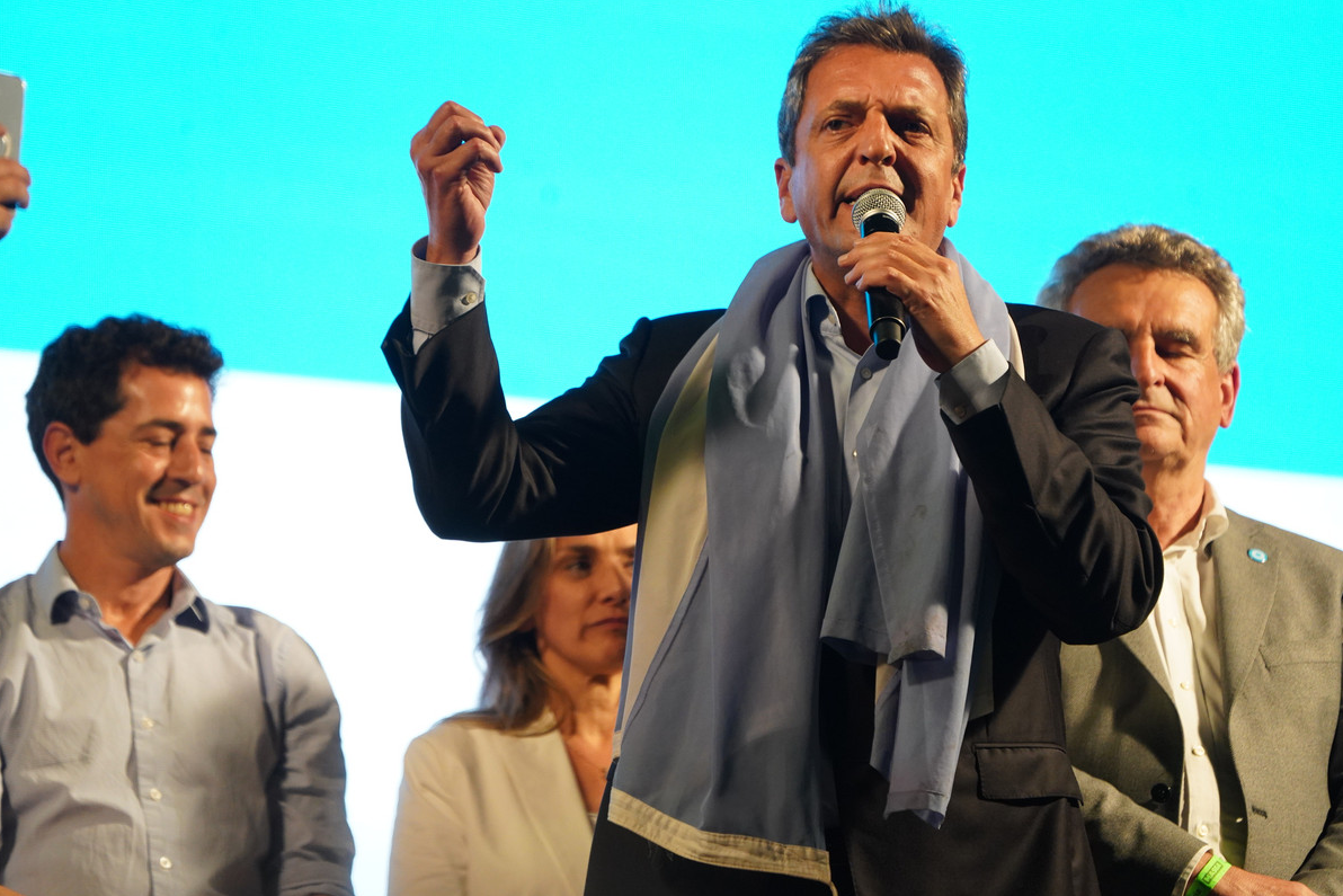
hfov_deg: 8.2
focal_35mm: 250
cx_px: 672
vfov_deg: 5.5
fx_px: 9327
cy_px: 447
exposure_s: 1/250
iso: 4000
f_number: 5.6
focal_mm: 248
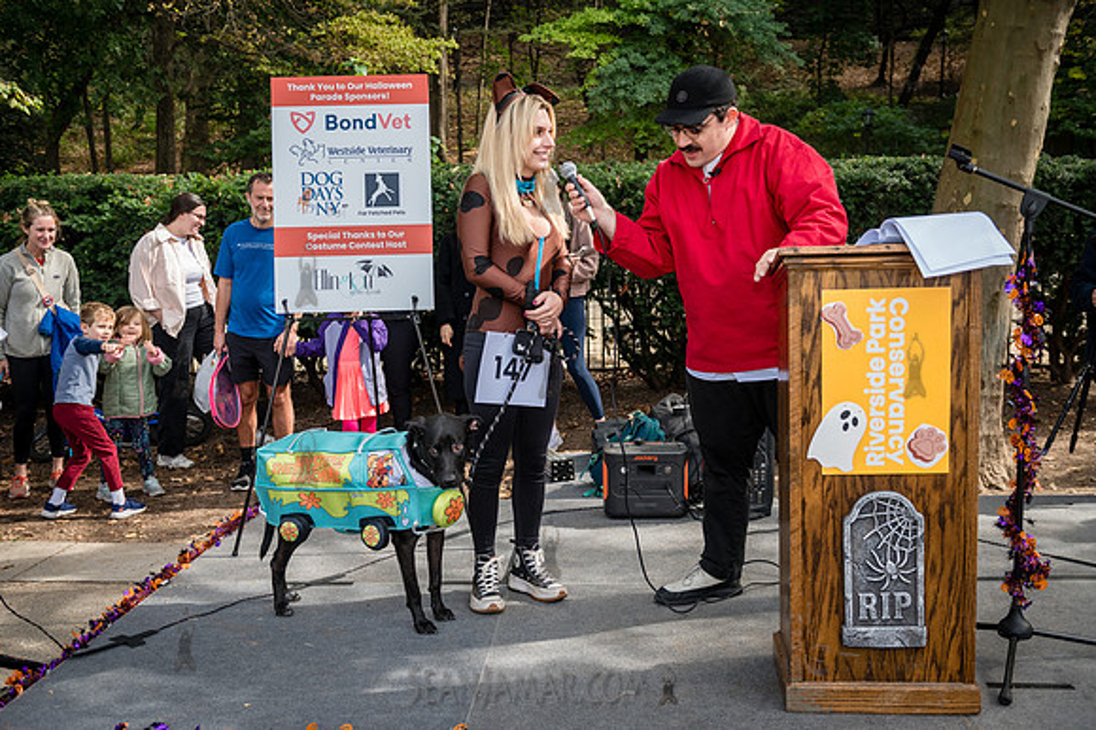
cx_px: 548
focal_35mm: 38
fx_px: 1156
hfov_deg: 50.7
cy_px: 365
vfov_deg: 35.0
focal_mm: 38
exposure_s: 1/1000
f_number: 4
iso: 1000
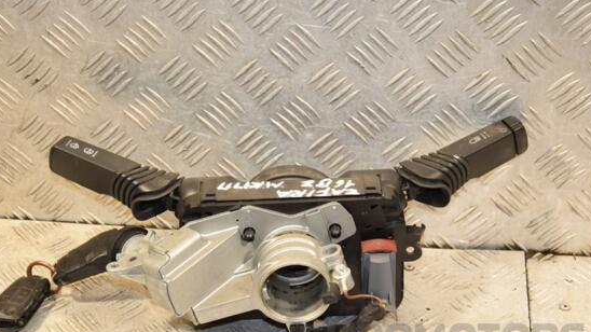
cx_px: 283
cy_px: 196
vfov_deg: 14.0
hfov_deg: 24.7
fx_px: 1347
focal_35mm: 86
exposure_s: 1/200
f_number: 5
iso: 800
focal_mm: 50
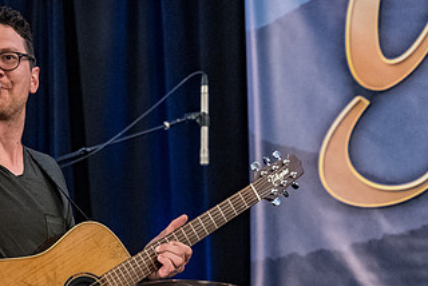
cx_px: 59
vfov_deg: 6.5
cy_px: 225
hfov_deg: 9.7
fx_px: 2523
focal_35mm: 212
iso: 12800
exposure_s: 1/250
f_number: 6.3
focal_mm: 117
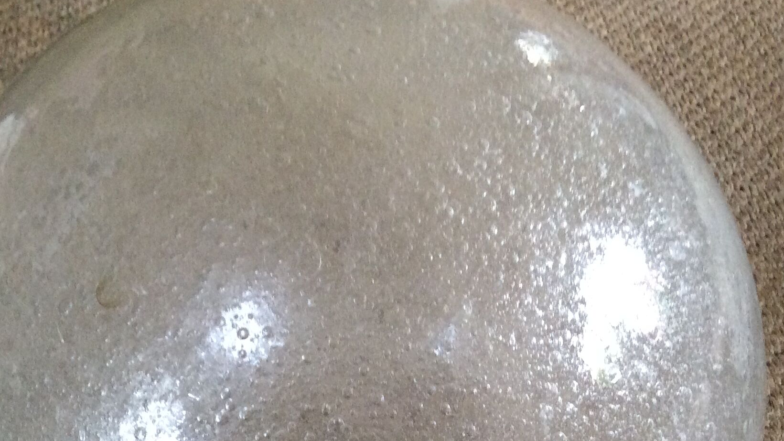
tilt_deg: -51.4
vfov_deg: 21.2
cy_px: 421
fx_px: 1143
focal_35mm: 55
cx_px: 359
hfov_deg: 37.8
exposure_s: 1/25
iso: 200
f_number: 2.4
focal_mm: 3.3
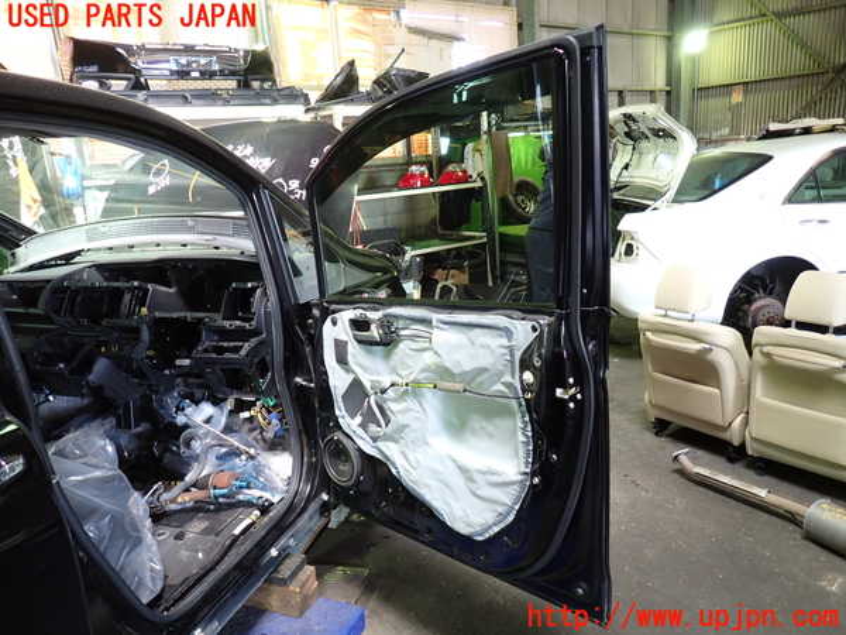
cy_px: 318
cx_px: 423
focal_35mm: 25
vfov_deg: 54.9
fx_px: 611
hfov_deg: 69.4
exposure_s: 1/40
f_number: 2
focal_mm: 4.5
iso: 200
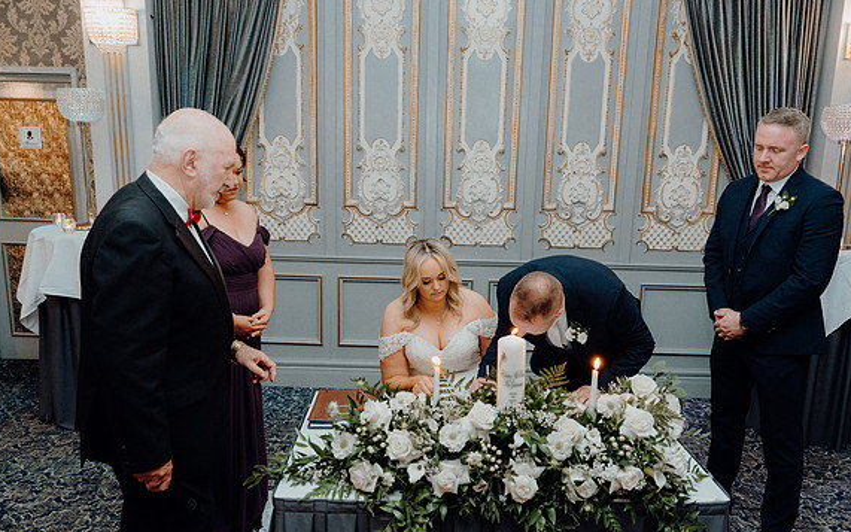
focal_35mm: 29
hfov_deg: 64.6
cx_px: 428
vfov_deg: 43.1
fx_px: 673
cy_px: 285
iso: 2500
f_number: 3.5
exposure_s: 1/160
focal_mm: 28
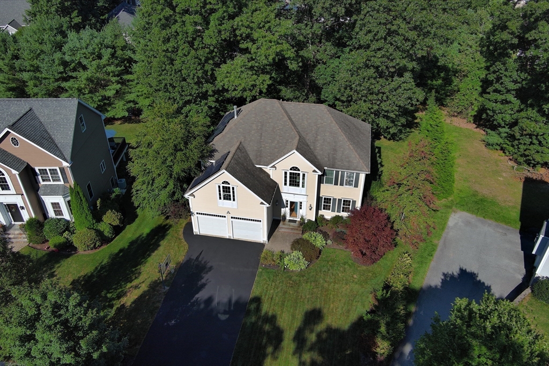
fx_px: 442
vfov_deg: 45.0
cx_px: 274
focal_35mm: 29
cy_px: 183
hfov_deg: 63.7
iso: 100
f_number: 2.8
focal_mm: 10.57
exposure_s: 1/2532
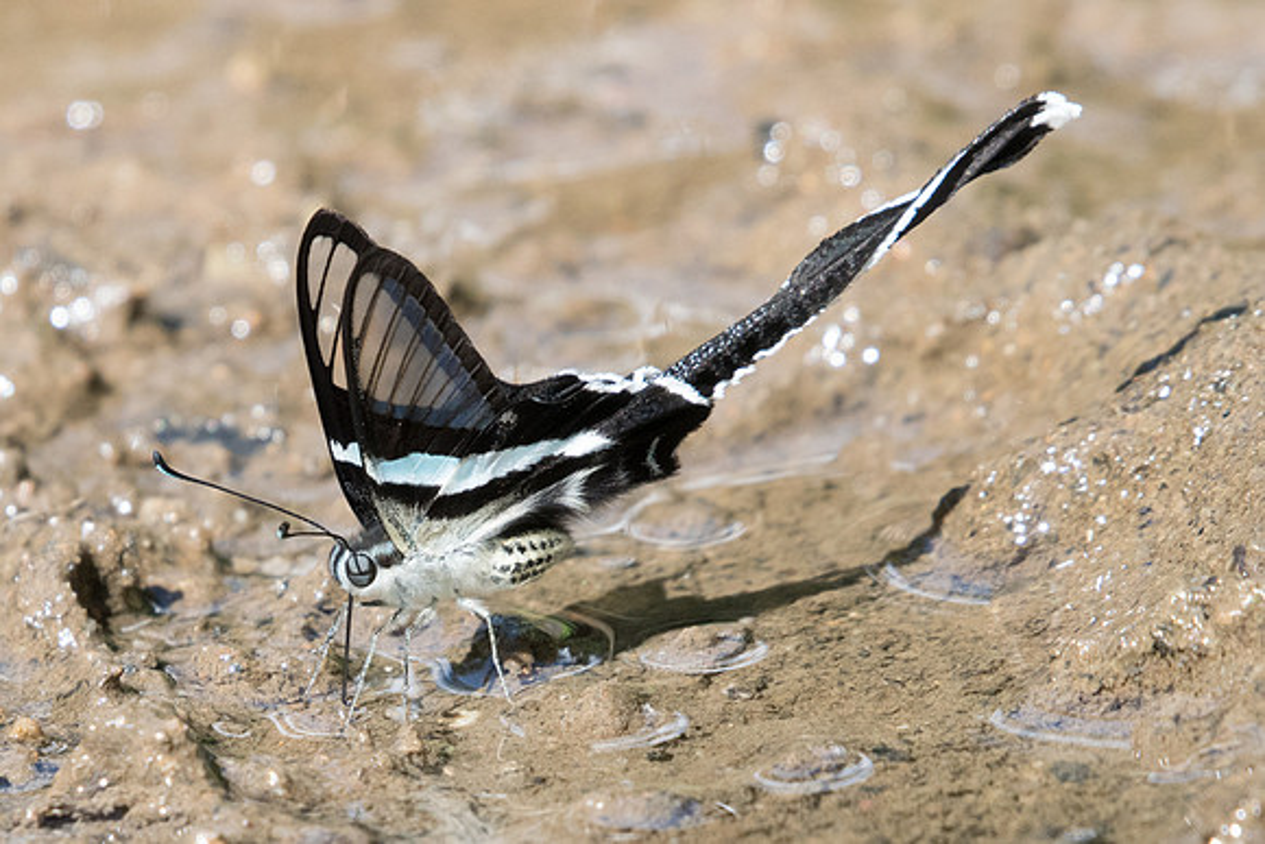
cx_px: 513
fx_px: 38398
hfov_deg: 1.9
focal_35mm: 1093
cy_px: 528
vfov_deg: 1.3
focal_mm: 400
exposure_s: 1/1000
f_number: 9
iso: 800
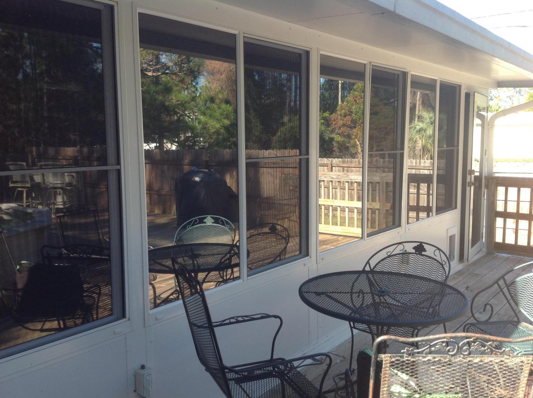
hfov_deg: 52.7
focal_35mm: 35
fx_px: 538
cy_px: 199
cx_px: 266
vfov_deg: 40.6
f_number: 2.4
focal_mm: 4.28
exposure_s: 1/234
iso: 50
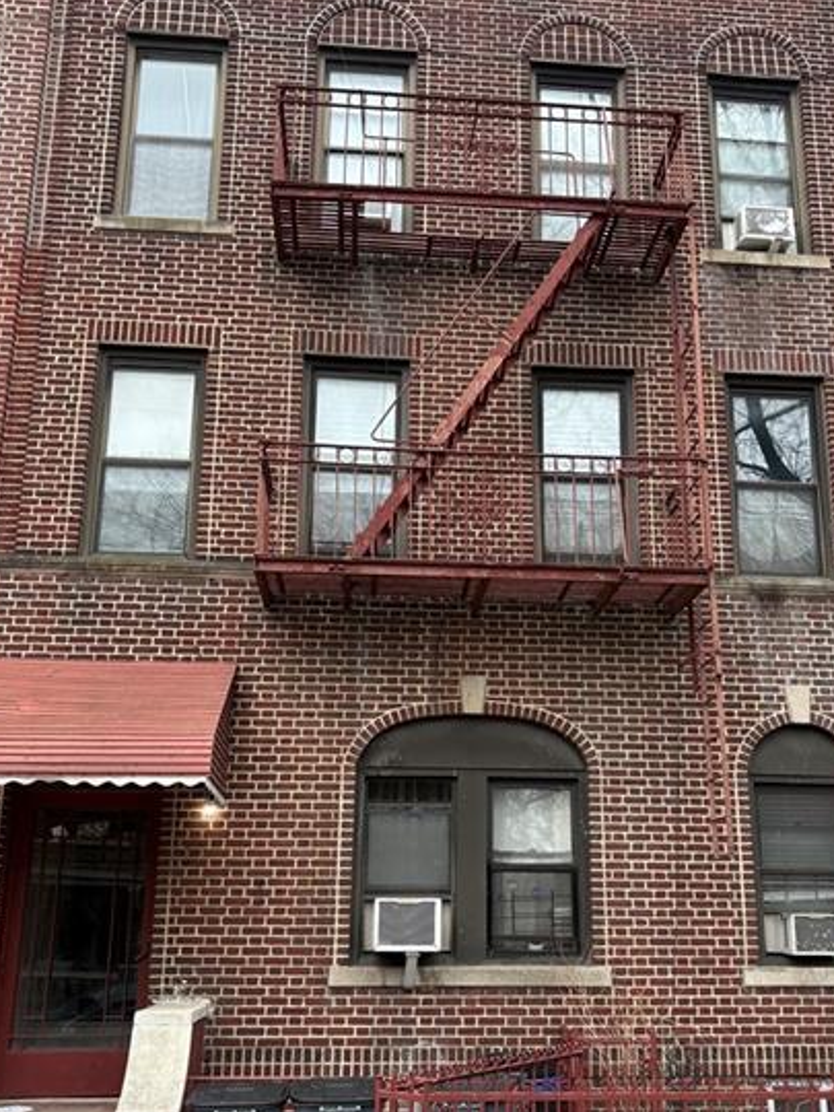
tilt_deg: +17.6
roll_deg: +0.2
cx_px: 467
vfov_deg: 50.1
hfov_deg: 38.6
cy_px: 579
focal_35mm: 37
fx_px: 1189
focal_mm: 5.96
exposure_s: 1/263
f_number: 1.6
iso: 40
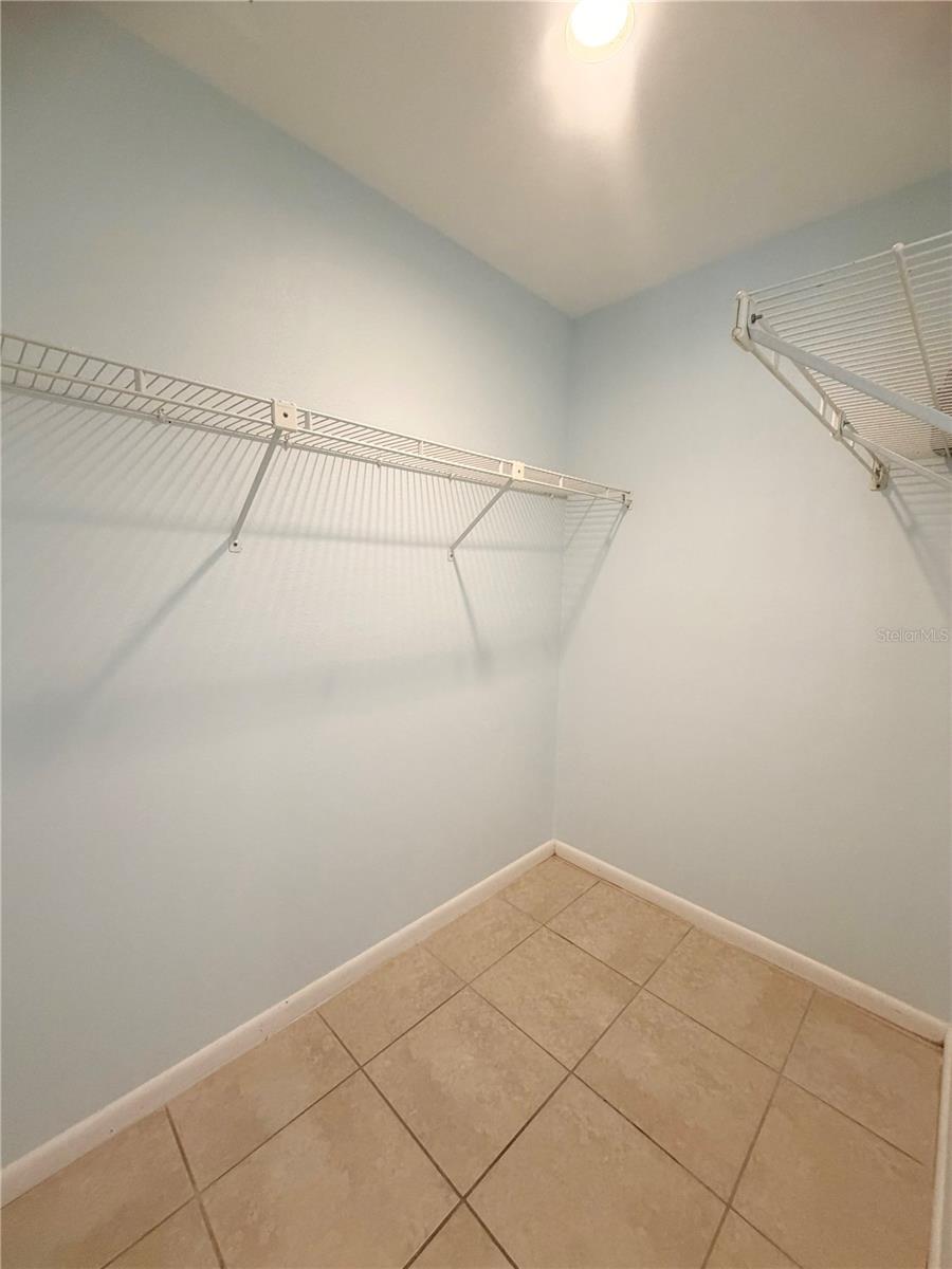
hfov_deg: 85.7
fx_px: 513
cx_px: 476
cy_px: 634
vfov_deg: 102.1
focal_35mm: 14
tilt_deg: -6.3
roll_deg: -1.0
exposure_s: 1/60
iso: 250
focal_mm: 2.22
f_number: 2.2
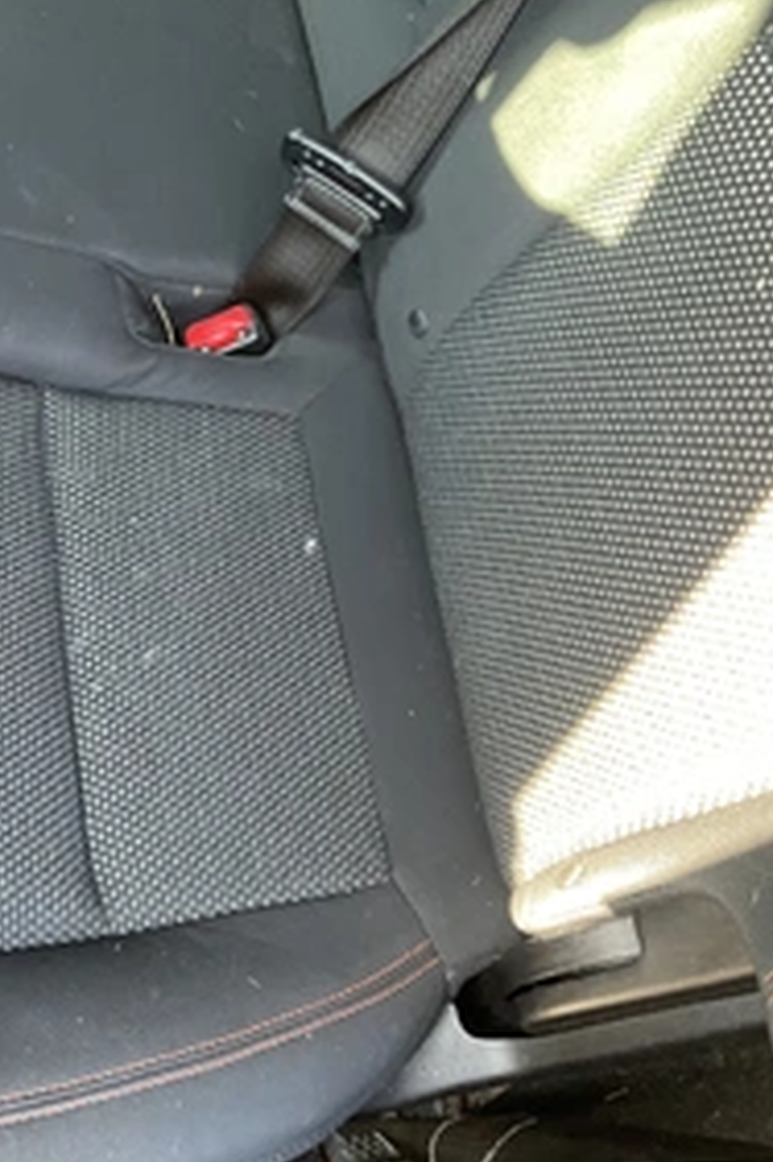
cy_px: 562
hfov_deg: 30.0
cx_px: 95
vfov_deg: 45.4
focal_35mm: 43
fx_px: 1387
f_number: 1.8
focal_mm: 3
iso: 160
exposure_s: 1/60
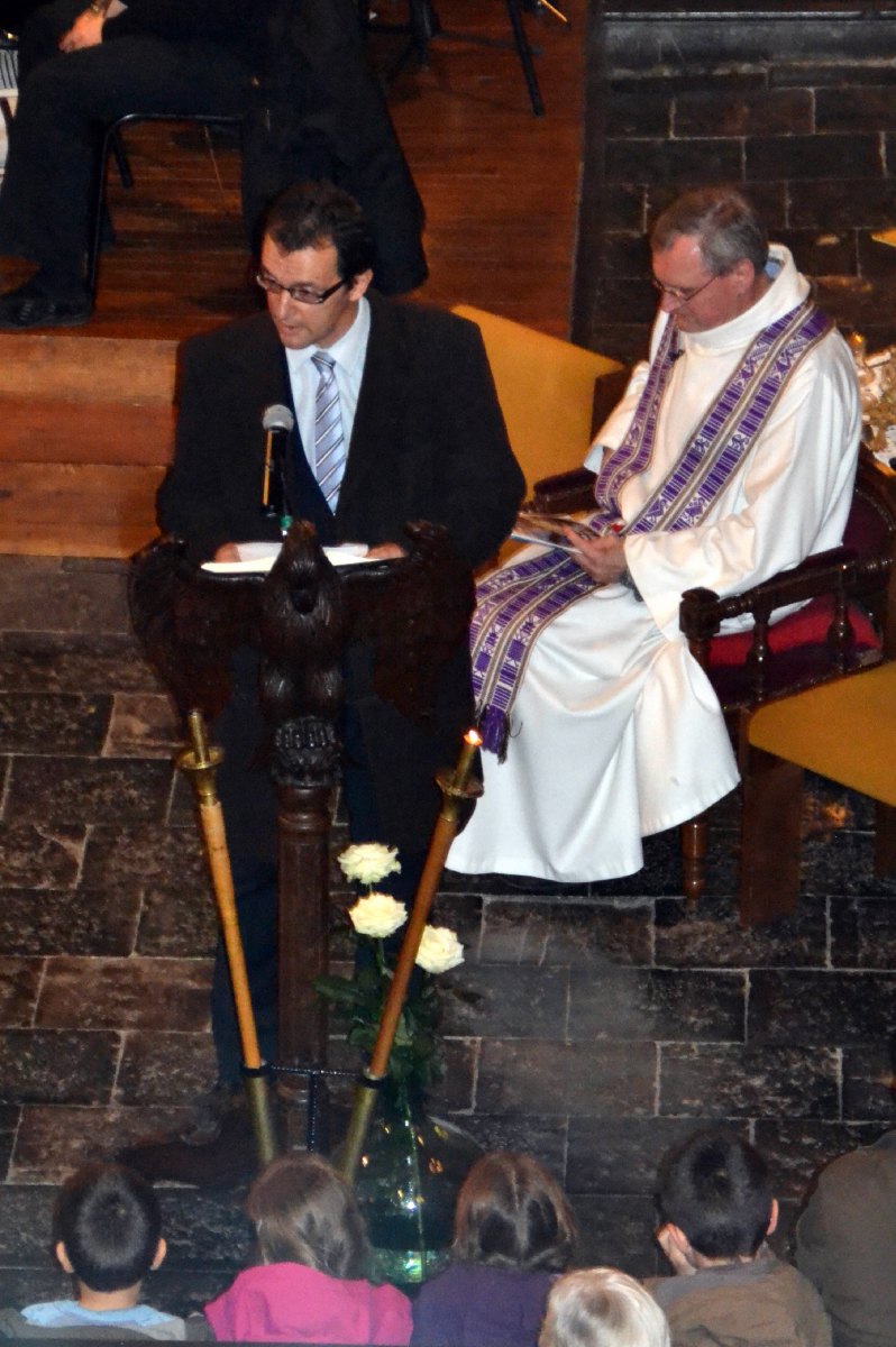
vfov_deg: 12.2
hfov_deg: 8.2
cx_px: 448
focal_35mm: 168
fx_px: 6282
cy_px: 674
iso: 3200
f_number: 6
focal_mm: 112
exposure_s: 1/60
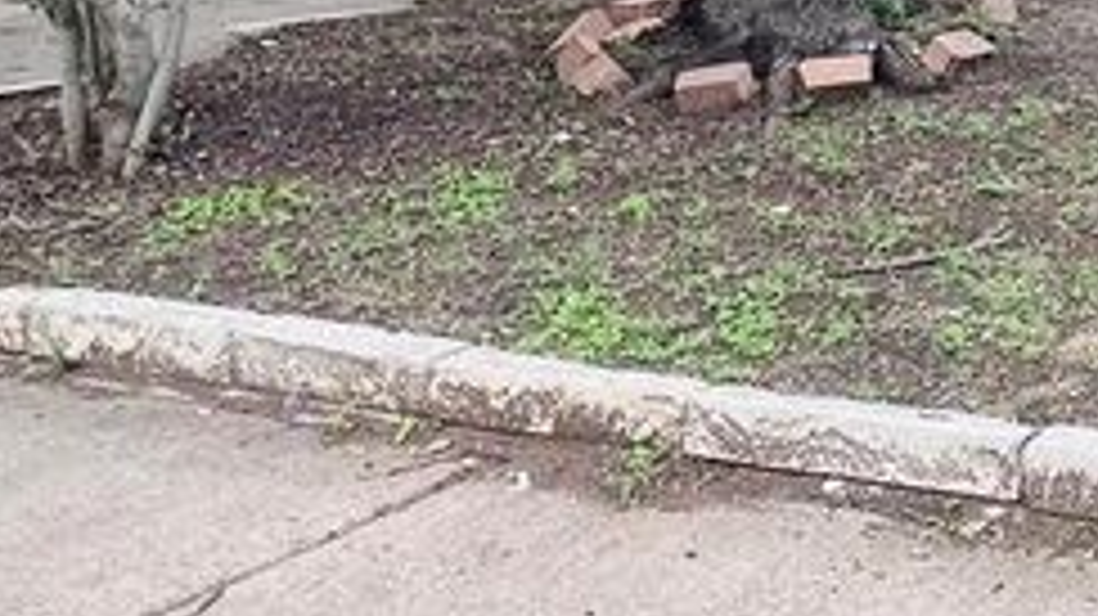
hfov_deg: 26.7
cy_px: -378
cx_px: 1494
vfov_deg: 16.6
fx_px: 1863
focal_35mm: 64
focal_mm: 2.22
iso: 40
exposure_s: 1/263
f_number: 2.2
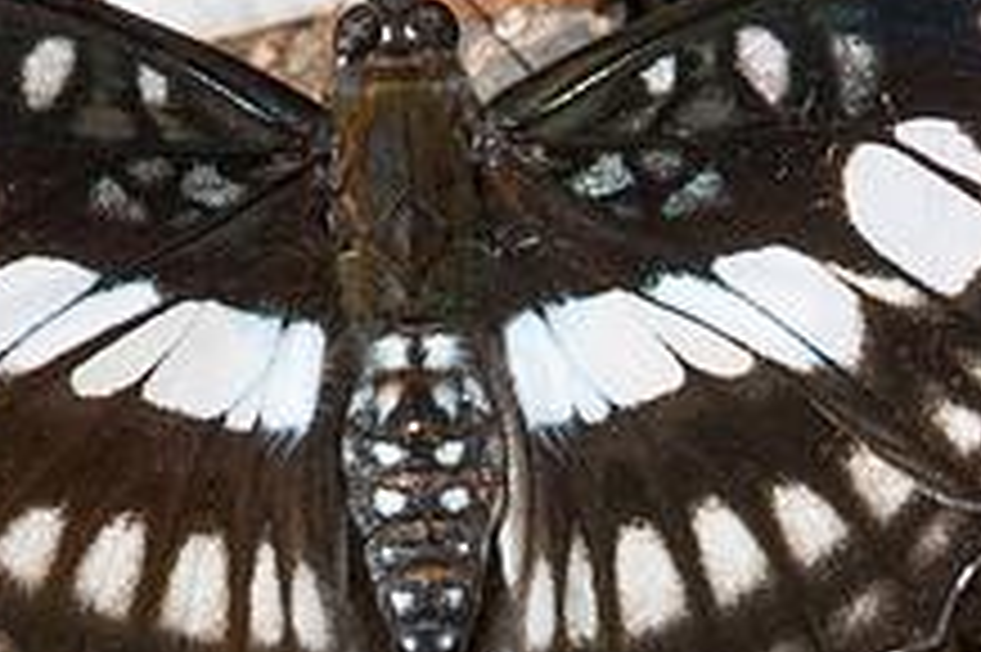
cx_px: 697
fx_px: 68426
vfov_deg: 0.5
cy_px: 533
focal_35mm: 2513
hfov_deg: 0.8
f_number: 11
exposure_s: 1/500
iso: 800
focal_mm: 400
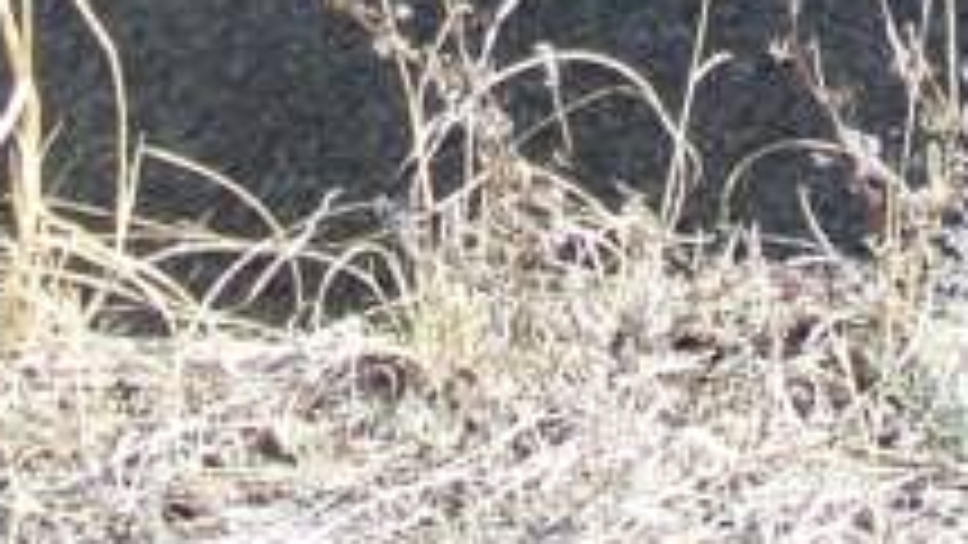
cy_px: -1416
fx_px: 11680
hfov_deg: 4.7
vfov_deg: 2.6
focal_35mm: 455
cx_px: 545
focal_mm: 12.5
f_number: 3.2
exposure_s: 1/250
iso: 64
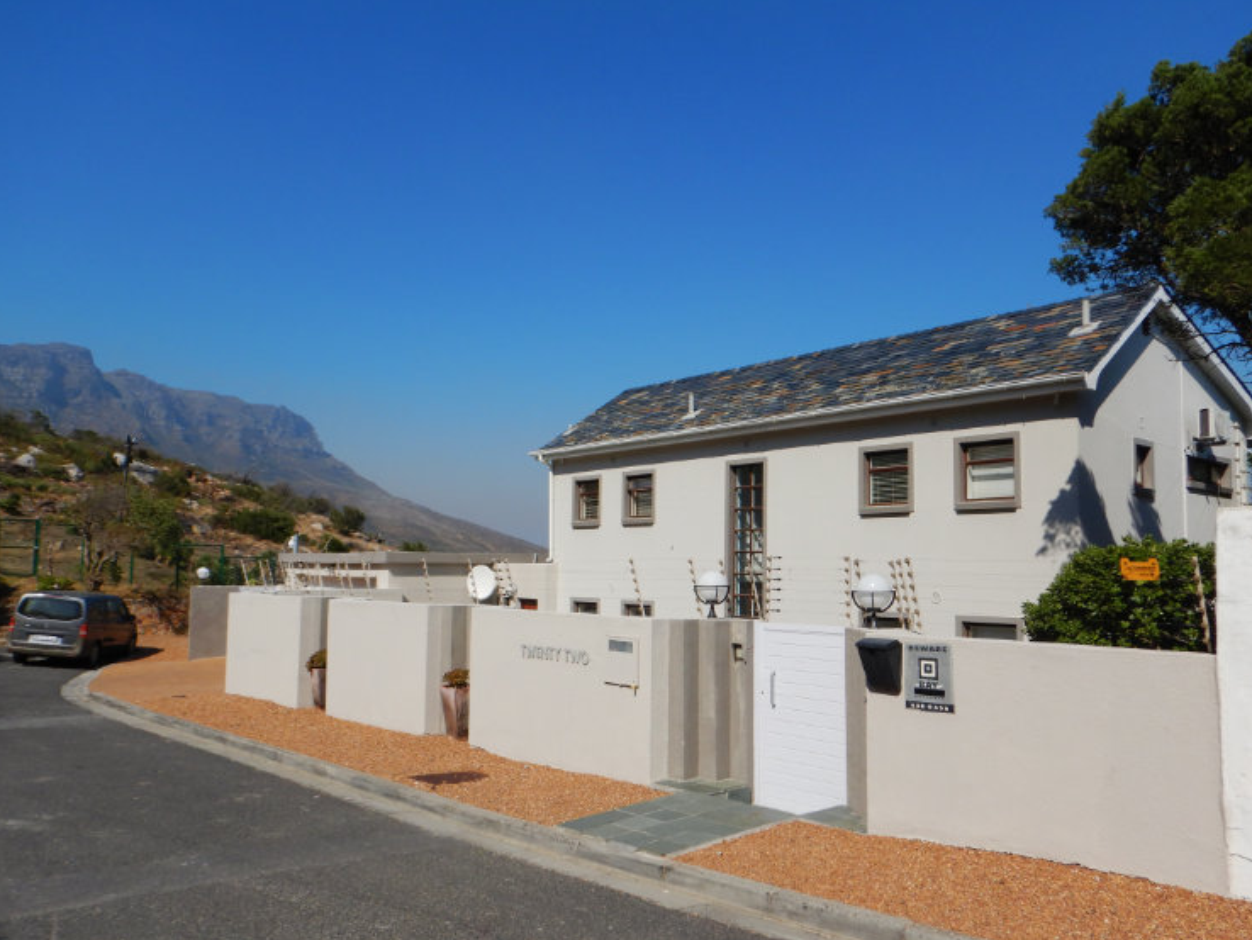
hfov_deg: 67.3
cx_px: 633
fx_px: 941
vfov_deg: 53.0
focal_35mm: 26
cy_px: 506
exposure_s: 1/500
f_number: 8.2
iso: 125
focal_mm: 4.3
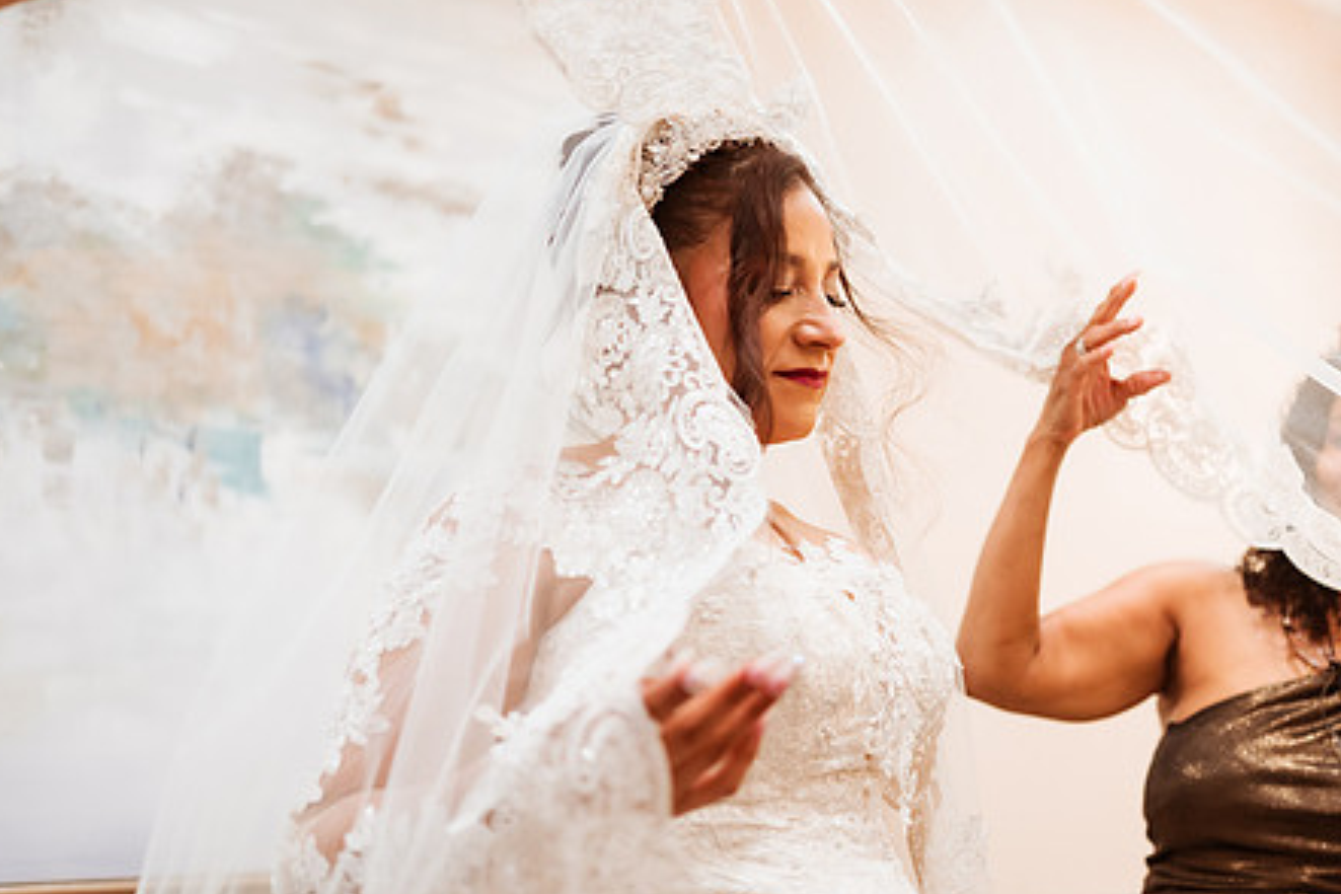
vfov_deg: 29.2
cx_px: 861
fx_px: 1713
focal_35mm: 46
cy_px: 400
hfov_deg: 42.3
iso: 1250
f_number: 1.8
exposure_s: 1/500
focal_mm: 35
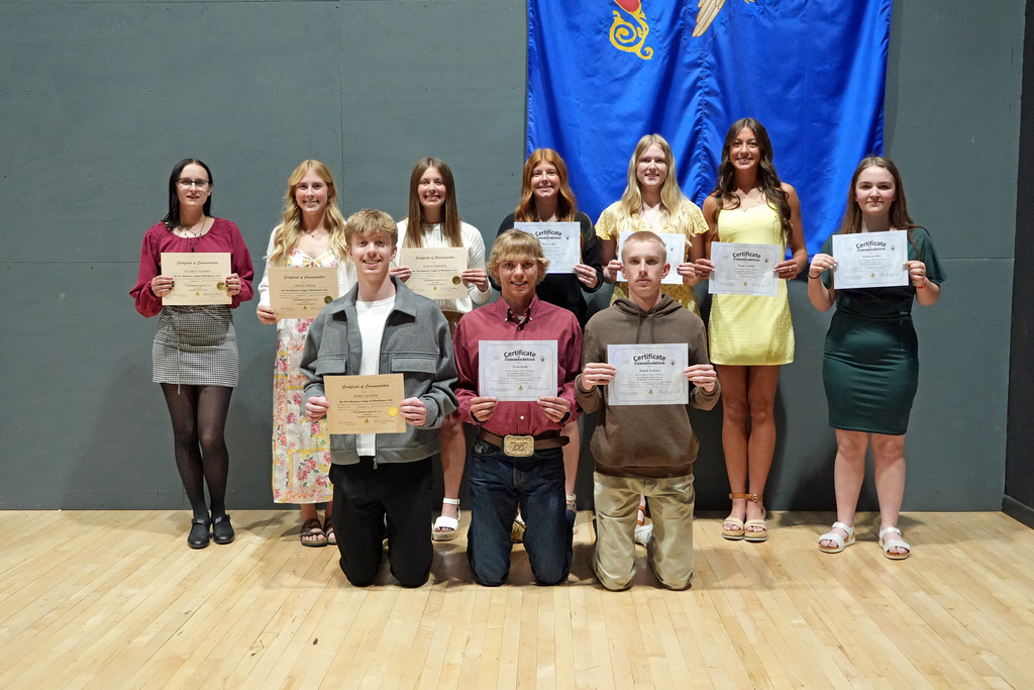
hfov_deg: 55.1
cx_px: 517
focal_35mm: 34
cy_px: 345
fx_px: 991
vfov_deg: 38.4
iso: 4000
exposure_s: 1/320
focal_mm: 23
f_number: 4.5
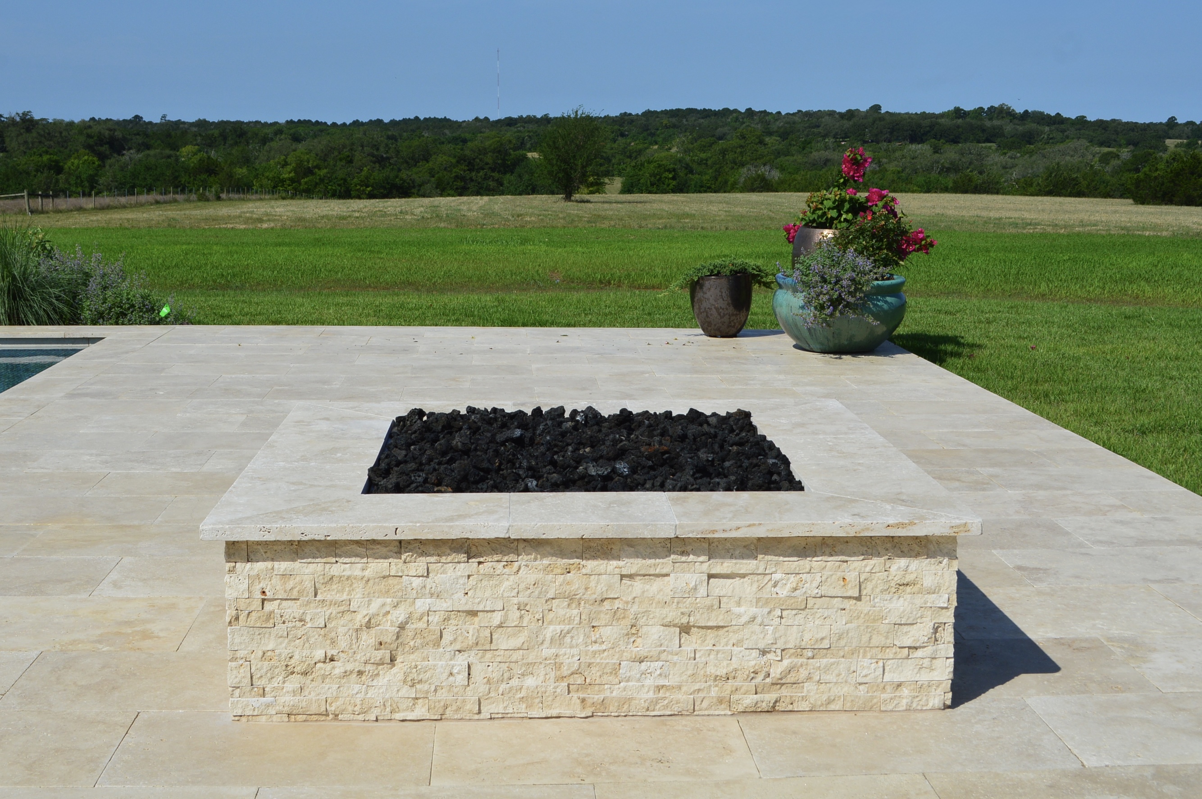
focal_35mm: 45
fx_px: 1501
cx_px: 601
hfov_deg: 43.6
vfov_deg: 29.8
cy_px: 400
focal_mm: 30
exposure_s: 1/500
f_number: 11
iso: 280
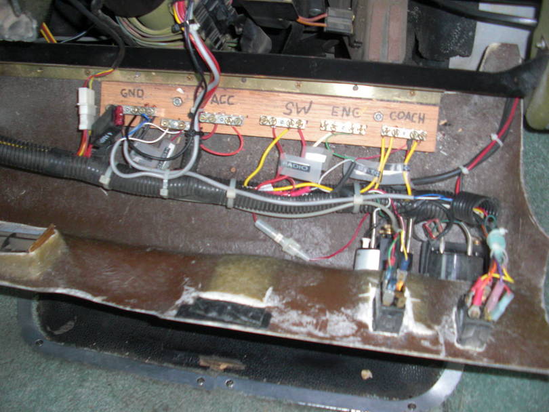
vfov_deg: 39.7
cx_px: 274
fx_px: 571
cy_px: 206
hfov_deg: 51.3
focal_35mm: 36
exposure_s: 1/60
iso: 200
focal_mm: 6.3
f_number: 2.8
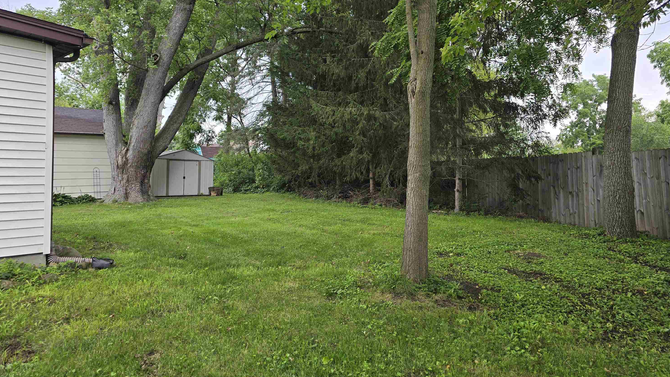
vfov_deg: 44.3
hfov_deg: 71.9
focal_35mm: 26
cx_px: 343
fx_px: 462
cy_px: 162
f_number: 1.7
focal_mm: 6.3
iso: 16
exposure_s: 1/180
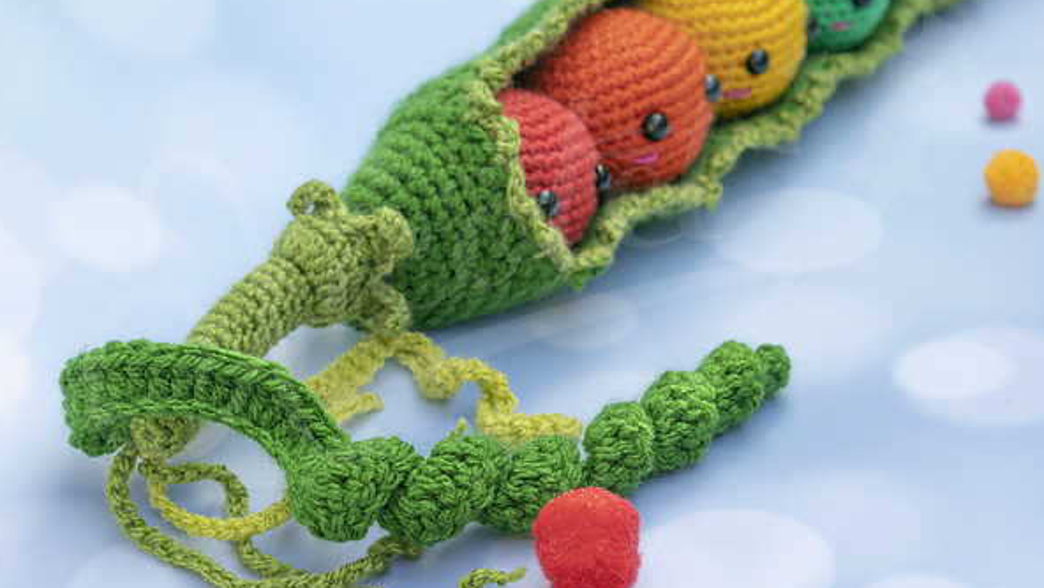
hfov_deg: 25.0
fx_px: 2353
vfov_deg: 14.2
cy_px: 296
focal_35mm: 85
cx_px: 497
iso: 100
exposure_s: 1/125
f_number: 6.3
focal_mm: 50
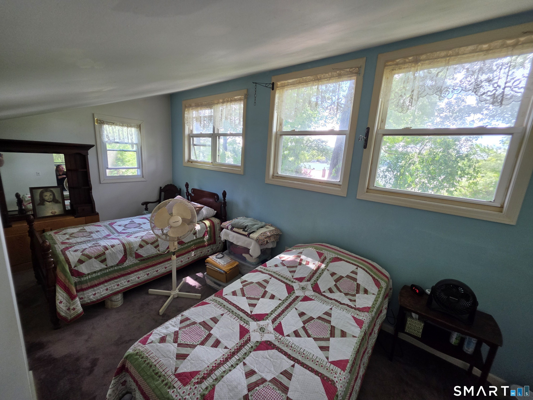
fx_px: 200
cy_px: 200
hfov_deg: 106.2
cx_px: 266
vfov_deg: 89.9
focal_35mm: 13
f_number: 1.9
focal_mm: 2.2
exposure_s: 1/120
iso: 100
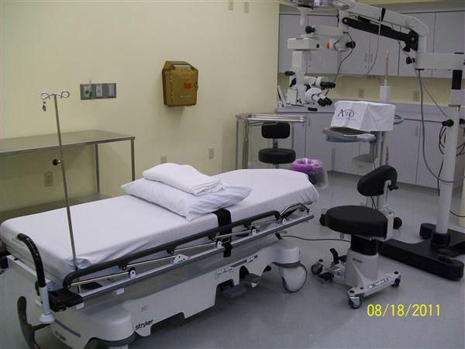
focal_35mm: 36
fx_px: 484
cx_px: 232
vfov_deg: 39.7
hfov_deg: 51.4
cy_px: 174
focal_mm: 6
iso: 160
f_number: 2.7
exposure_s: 1/160
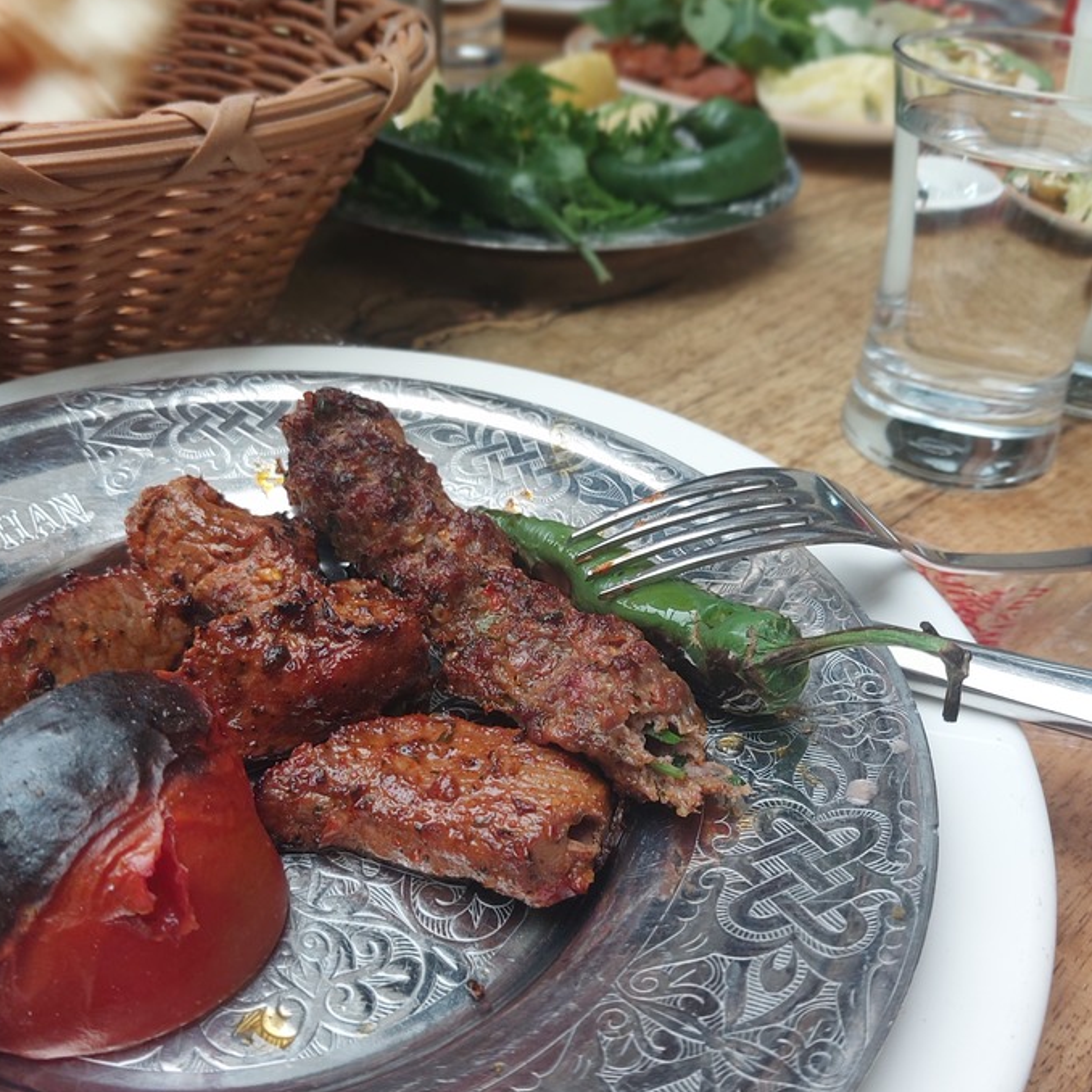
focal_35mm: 36
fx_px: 1285
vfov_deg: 46.0
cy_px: 552
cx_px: 541
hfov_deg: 46.0
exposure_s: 1/25
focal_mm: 4.6
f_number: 1.8
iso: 64
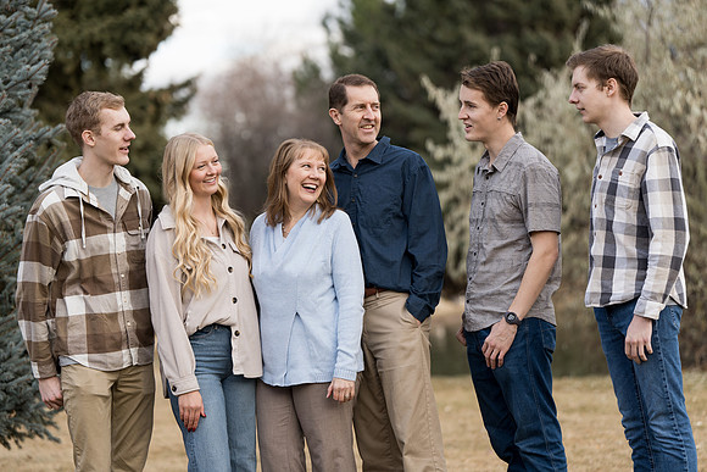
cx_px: 354
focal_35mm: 125
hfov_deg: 16.4
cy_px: 236
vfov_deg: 11.0
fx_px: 2455
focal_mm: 125
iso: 125
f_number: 2.8
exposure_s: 1/200
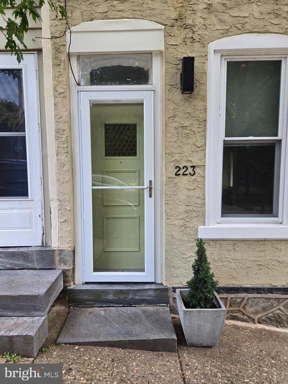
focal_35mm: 23
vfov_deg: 73.9
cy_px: 192
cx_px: 144
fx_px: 255
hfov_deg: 58.9
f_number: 1.8
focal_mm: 5.4
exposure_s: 1/180
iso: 40
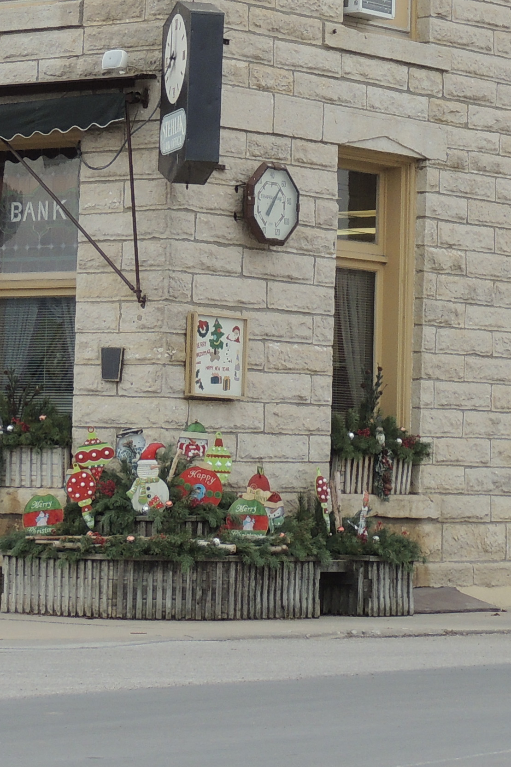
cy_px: 124
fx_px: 3066
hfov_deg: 9.5
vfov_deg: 14.2
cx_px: 291
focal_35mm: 144
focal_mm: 8.9
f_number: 3.6
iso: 100
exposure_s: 1/160
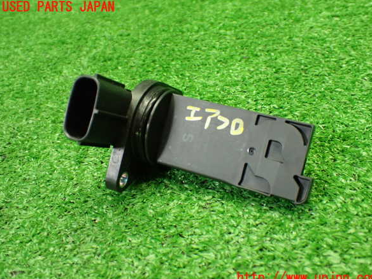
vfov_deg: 38.7
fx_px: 398
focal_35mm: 37
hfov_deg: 50.1
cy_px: 143
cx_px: 190
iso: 800
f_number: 2.5
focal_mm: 6.37
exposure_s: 1/100
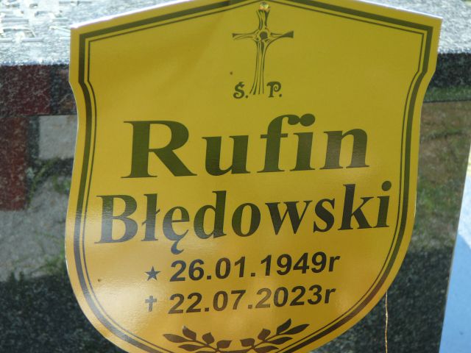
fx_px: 1742
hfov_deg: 15.4
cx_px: 236
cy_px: 176
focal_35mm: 128
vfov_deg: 11.6
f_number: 3.9
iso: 80
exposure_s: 1/100
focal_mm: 19
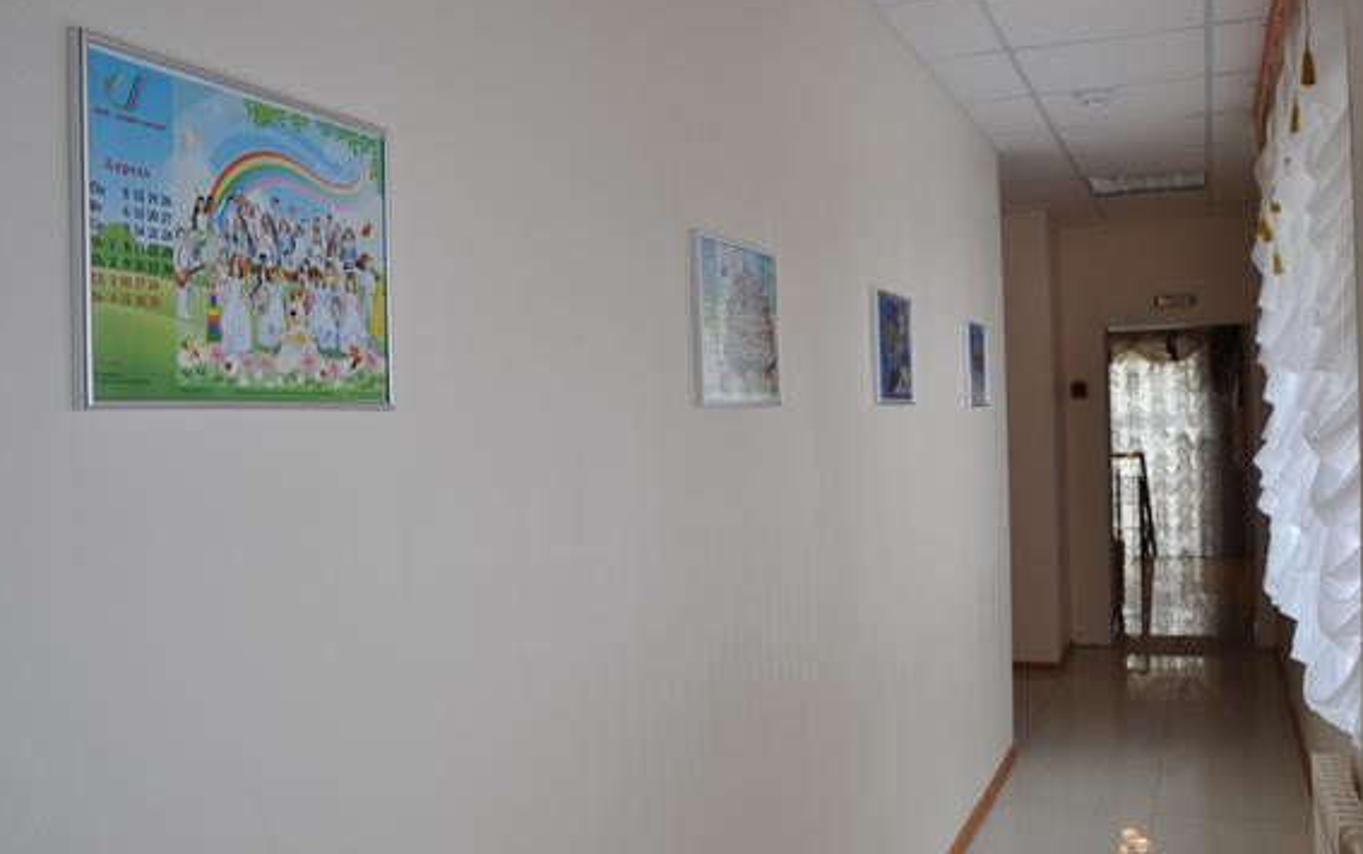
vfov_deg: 40.6
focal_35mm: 31
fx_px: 1152
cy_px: 422
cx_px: 704
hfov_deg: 61.2
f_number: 5.6
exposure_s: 1/125
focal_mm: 18
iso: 400
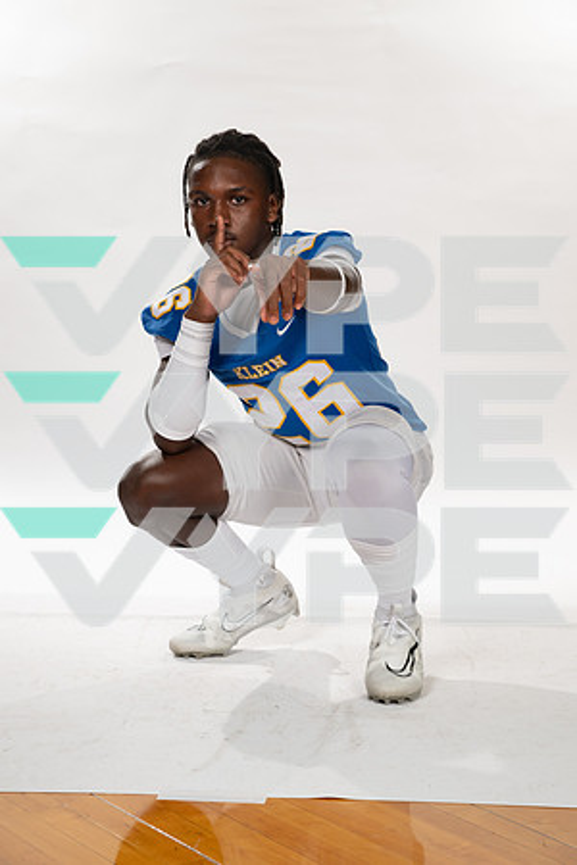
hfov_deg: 19.5
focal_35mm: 70
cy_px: 432
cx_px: 288
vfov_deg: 28.8
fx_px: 1683
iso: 800
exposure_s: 1/320
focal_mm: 70
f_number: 7.1
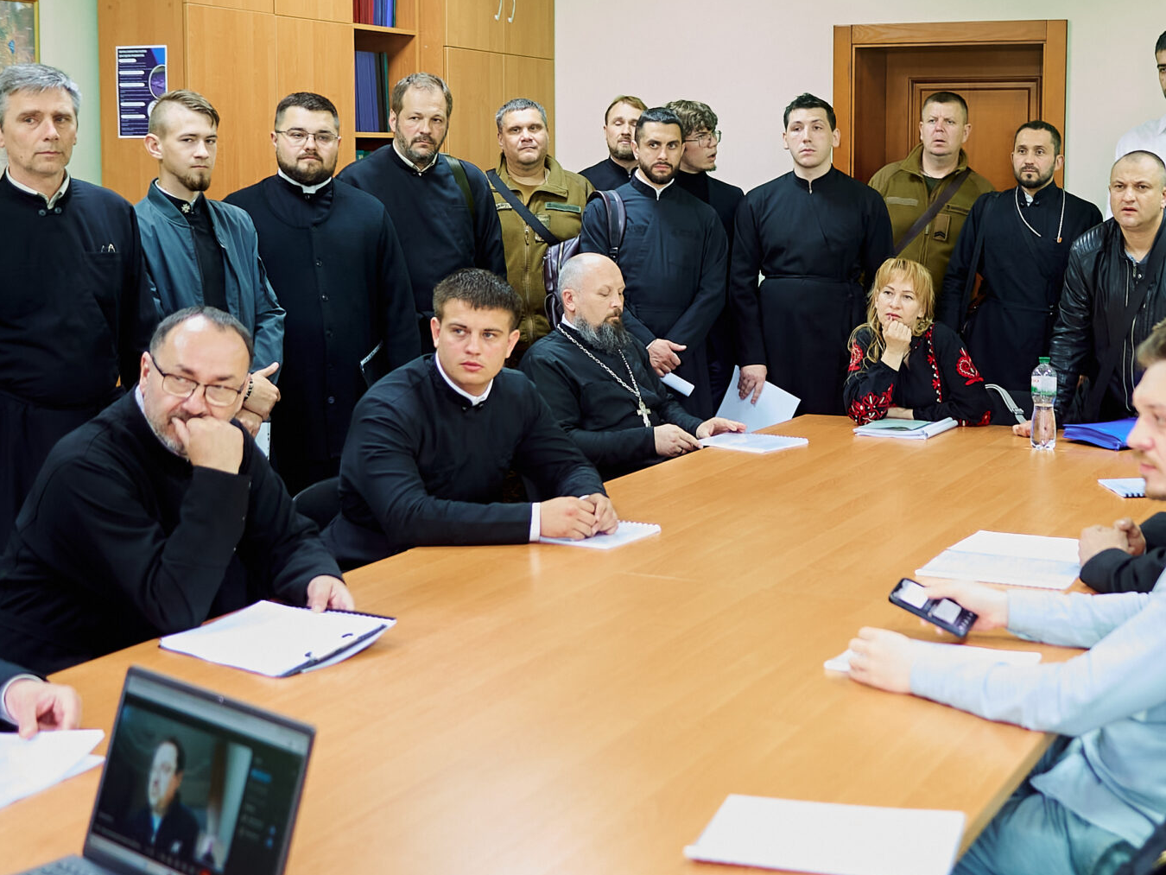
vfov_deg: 28.4
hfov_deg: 37.2
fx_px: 1718
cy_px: 311
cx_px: 758
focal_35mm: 51
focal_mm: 28
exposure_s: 1/100
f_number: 2.8
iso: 3200
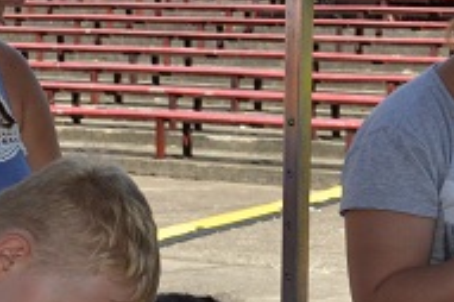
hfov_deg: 11.5
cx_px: 525
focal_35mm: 176
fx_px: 2218
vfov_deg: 7.8
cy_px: 229
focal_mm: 28
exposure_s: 1/200
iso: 100
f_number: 5.6
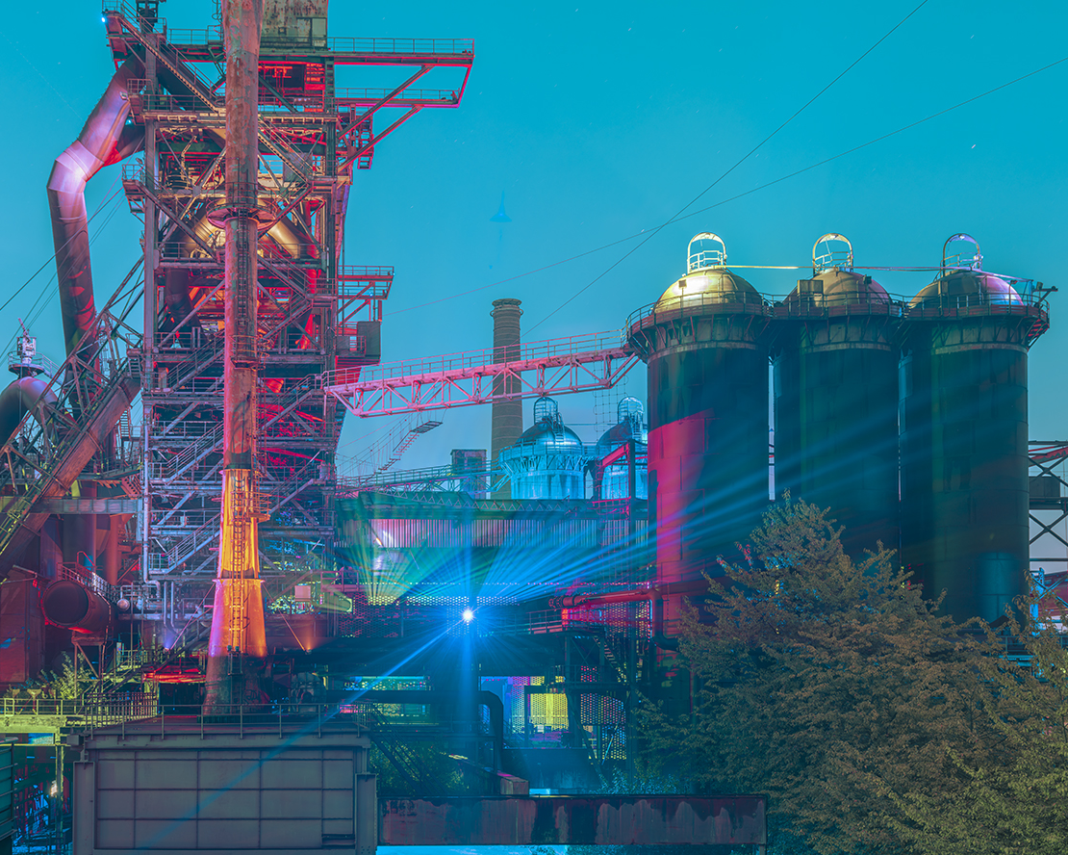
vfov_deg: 39.2
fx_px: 1201
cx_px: 514
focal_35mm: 38
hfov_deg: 47.9
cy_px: 426
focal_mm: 44.9
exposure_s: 40
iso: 100
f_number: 6.4
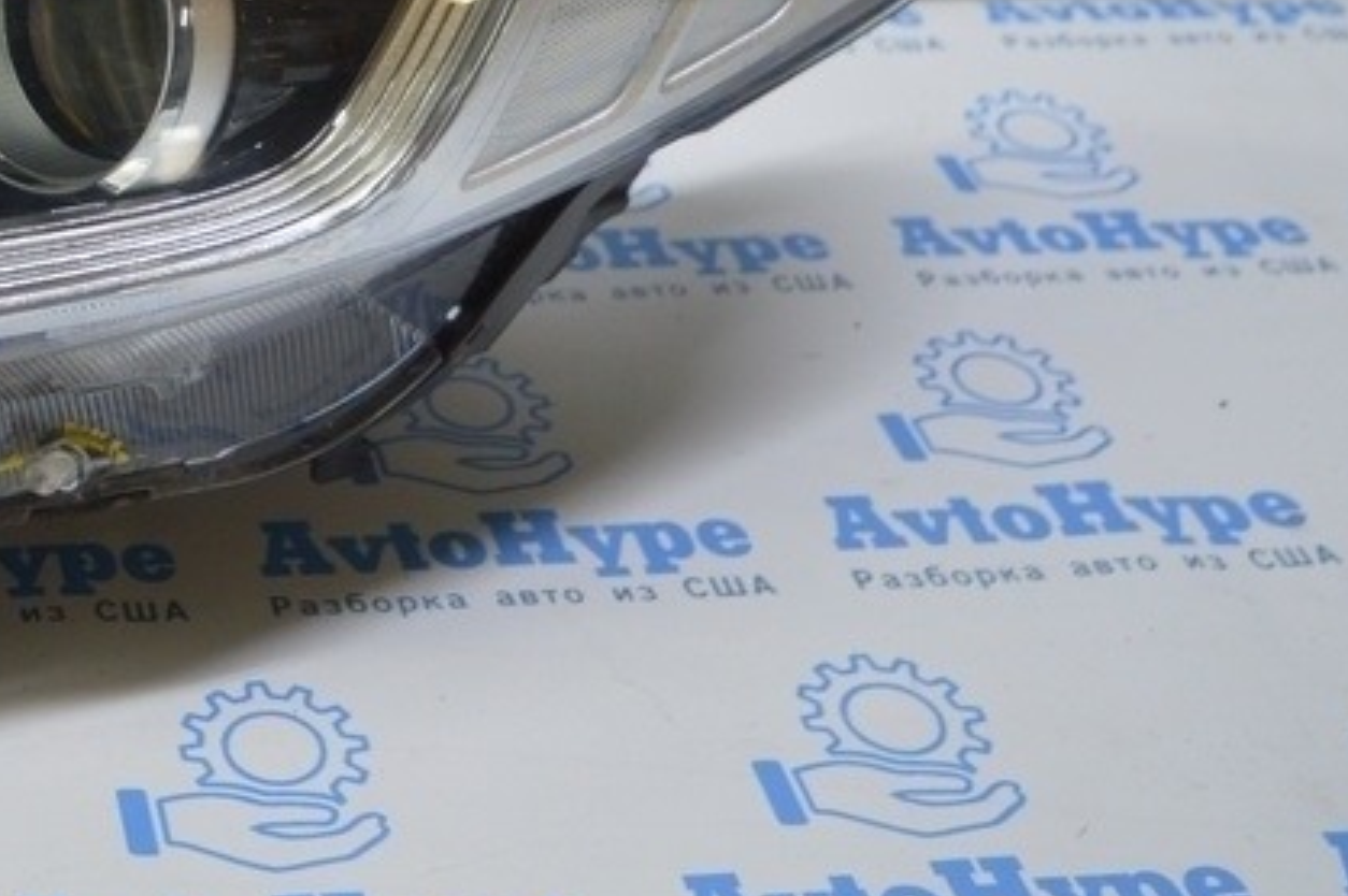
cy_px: -76
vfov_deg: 17.1
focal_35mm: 77
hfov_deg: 24.1
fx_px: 2889
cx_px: -235
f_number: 3.8
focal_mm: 21
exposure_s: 1/100
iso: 400
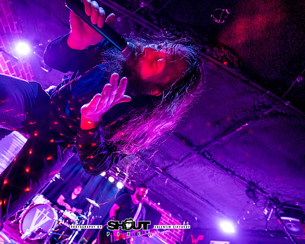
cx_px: 130
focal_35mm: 16
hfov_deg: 92.4
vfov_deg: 80.4
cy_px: 123
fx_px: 144
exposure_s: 1/200
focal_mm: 14
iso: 1000
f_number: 2.8
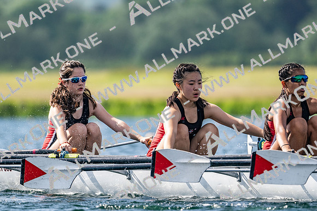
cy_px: 106
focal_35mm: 600
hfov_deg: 3.4
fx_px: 5280
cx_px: 158
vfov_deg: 2.3
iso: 280
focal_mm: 400
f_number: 4.5
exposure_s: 1/2500
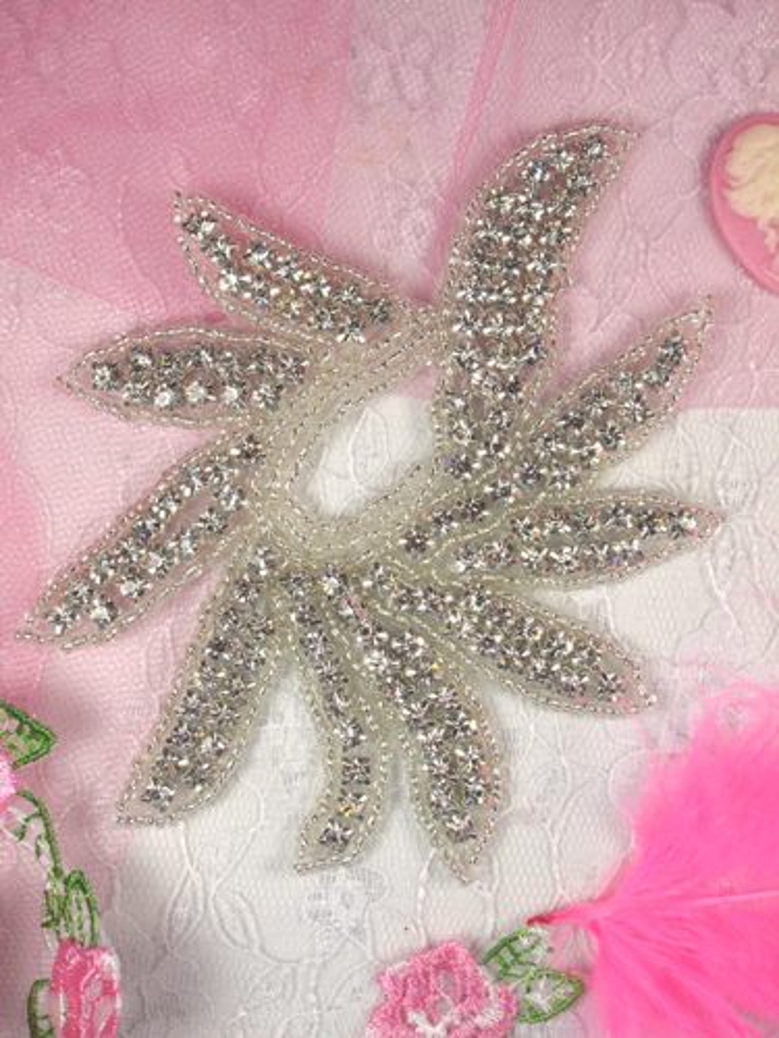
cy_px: 519
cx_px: 390
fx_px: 1380
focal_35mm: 46
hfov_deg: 31.5
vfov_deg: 41.2
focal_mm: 8.3
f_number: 4.7
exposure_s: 1/250
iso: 80
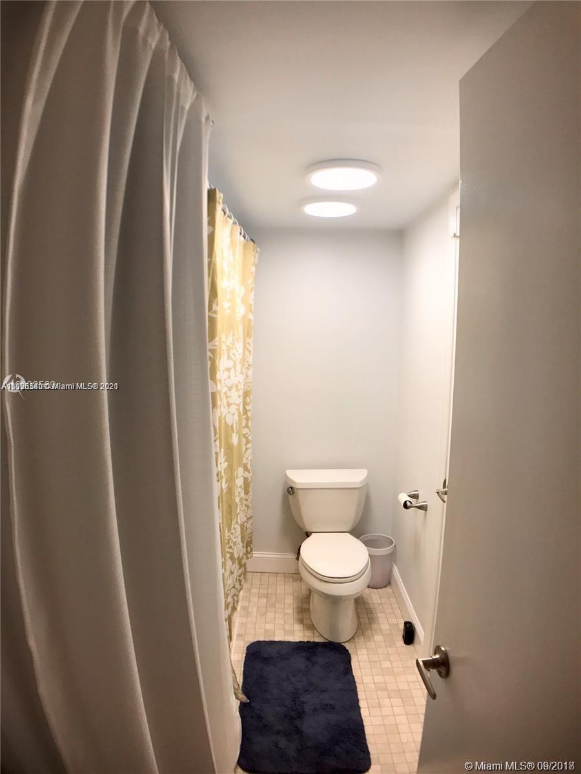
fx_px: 627
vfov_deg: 63.4
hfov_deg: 49.7
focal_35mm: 28
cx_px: 290
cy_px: 387
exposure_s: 1/60
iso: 32
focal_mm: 3.99
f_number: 1.8
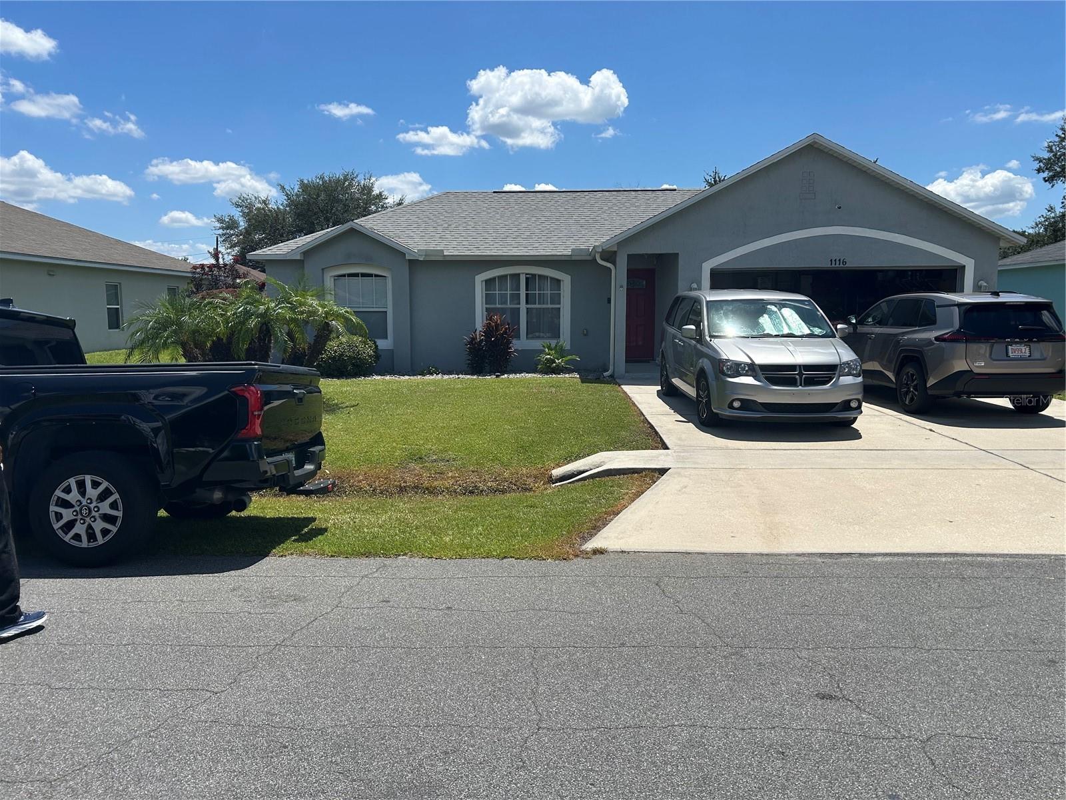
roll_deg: -0.2
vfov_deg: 53.1
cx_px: 533
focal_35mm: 26
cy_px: 400
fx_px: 801
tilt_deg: -5.6
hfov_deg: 67.3
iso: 50
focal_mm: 5.7
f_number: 1.5
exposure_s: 1/5587
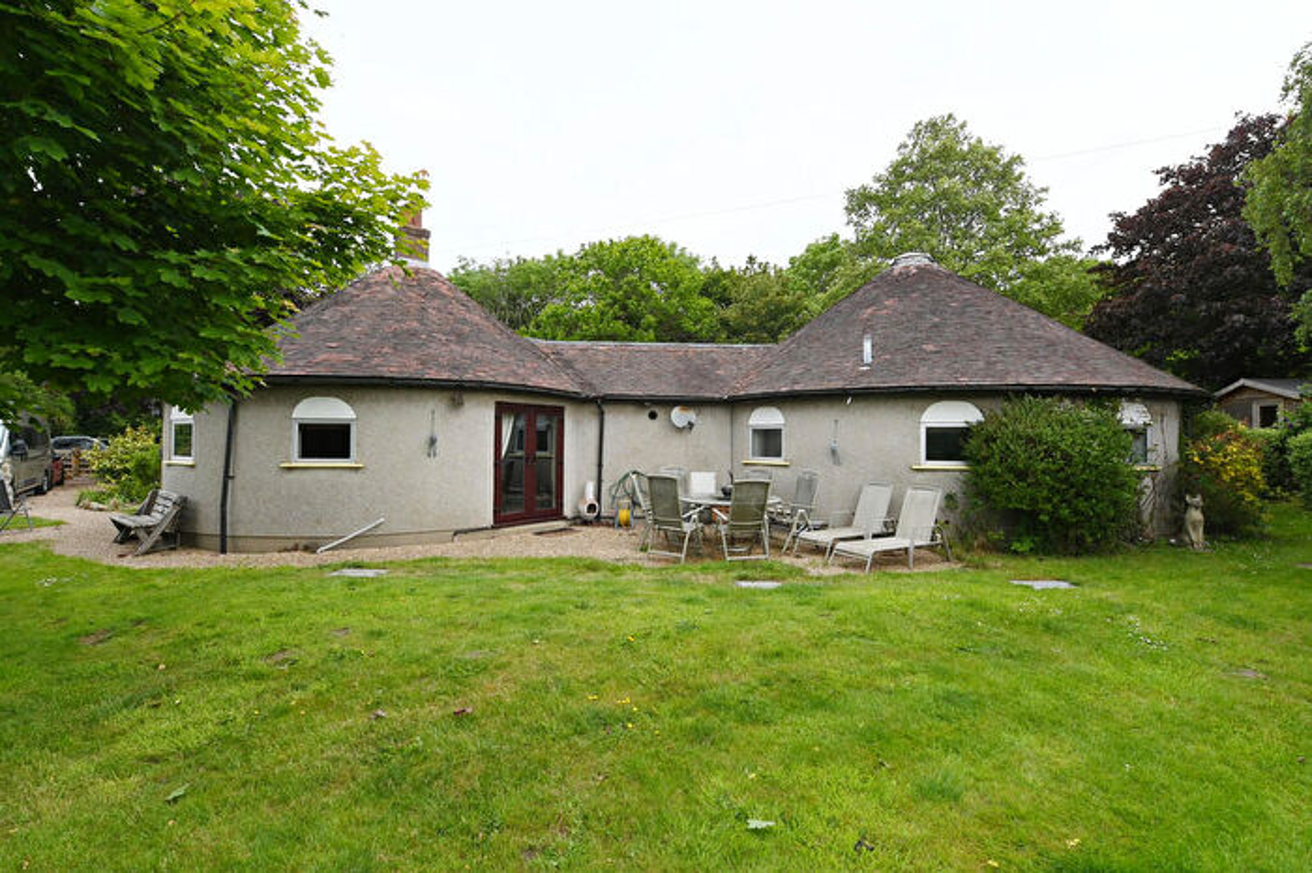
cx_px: 656
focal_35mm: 16
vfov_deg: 73.7
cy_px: 436
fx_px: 583
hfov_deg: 96.8
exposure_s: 1/250
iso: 320
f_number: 8
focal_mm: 16
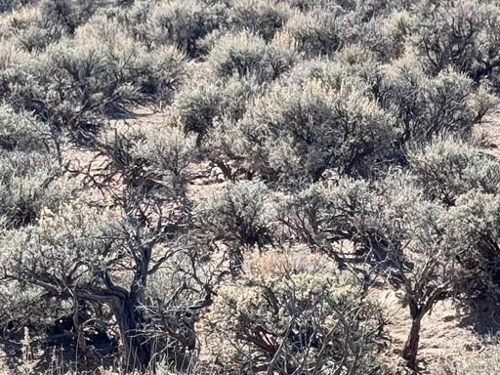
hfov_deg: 13.1
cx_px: 381
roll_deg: +0.8
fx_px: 2167
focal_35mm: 150
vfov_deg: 9.9
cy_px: 145
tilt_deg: -10.1
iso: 64
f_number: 1.78
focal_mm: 6.76
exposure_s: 1/2110
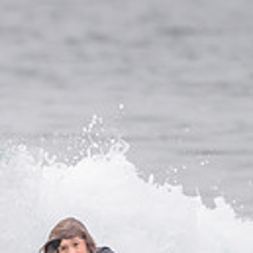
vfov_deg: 0.7
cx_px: 83
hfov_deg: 0.7
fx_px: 19374
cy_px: 246
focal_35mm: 2343
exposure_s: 1/800
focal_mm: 500
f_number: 5.6
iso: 400
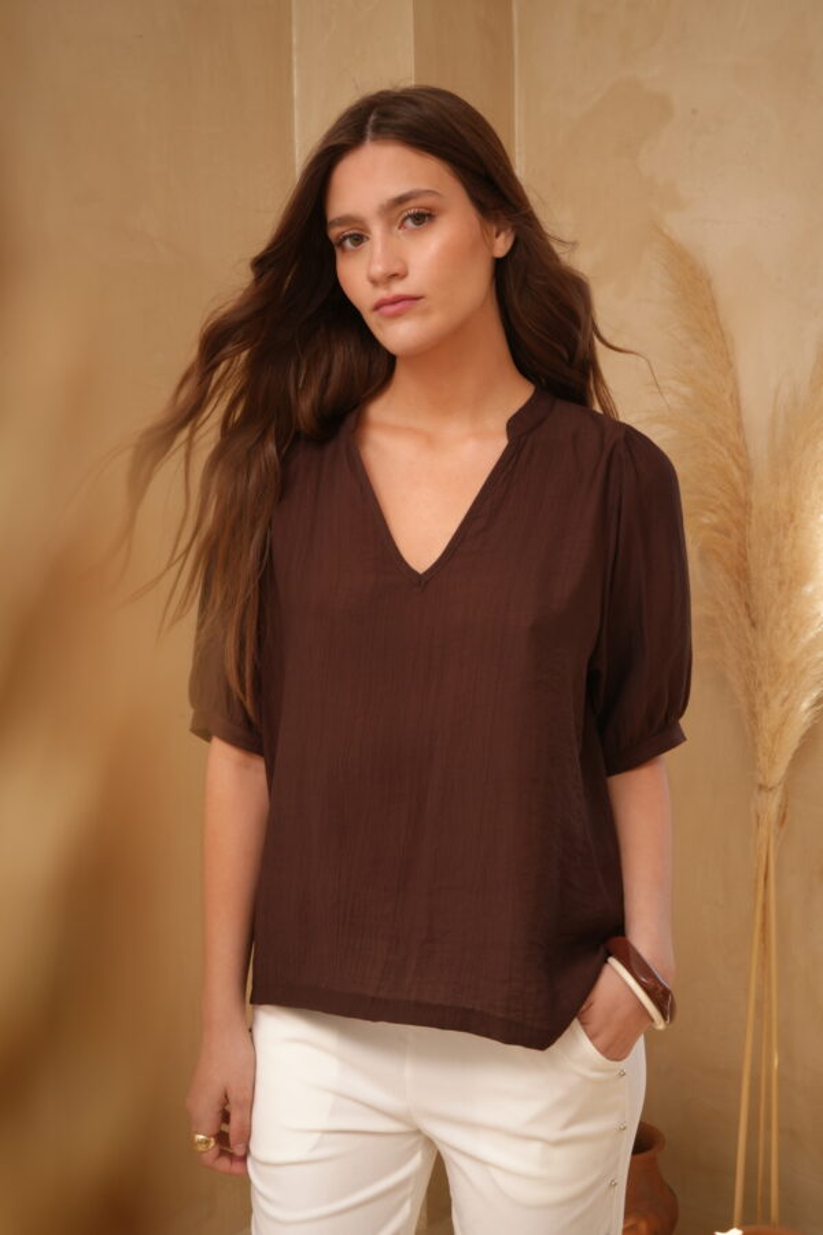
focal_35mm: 50
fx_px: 1714
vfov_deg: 39.6
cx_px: 412
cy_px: 618
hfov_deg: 27.0
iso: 640
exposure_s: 1/125
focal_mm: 50
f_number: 14
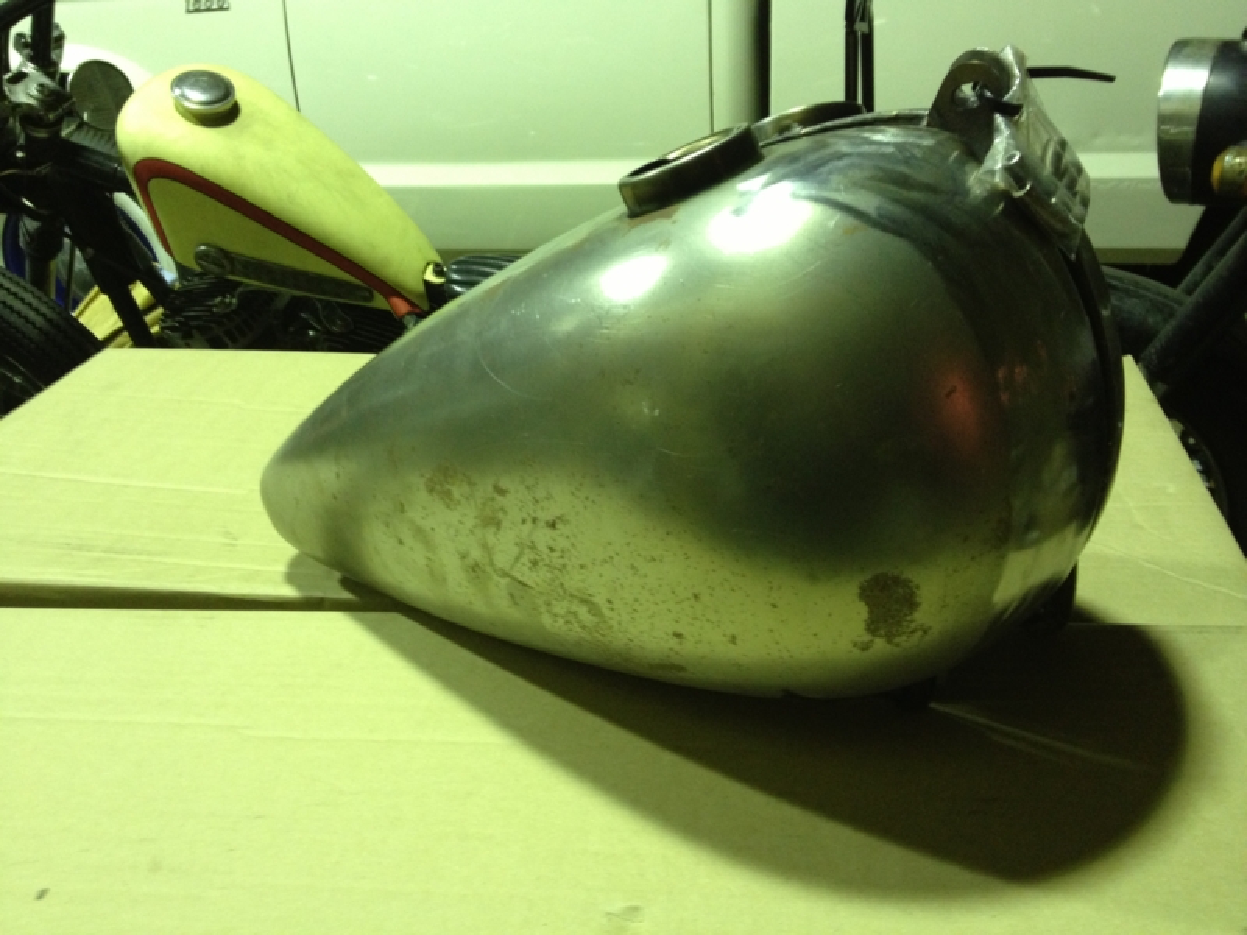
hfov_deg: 52.6
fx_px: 1261
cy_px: 468
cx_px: 624
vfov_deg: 40.7
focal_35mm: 35
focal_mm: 4.28
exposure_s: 1/20
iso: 200
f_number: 2.4
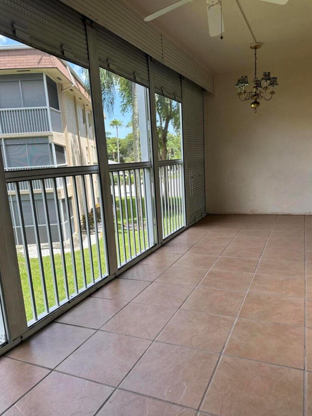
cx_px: 160
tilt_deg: -9.0
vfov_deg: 69.4
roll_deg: +3.5
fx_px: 301
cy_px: 214
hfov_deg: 54.9
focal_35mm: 25
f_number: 1.78
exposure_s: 1/541
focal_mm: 6.86
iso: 80
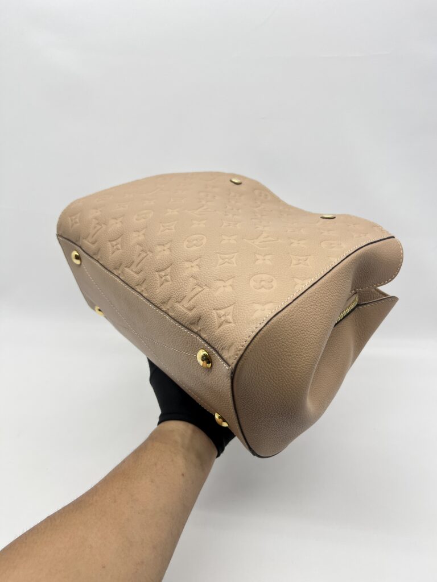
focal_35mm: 26
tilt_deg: -26.1
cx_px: 218
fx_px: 438
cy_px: 291
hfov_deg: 53.1
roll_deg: -0.4
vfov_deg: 67.3
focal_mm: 5.7
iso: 32
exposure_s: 1/116
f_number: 1.5
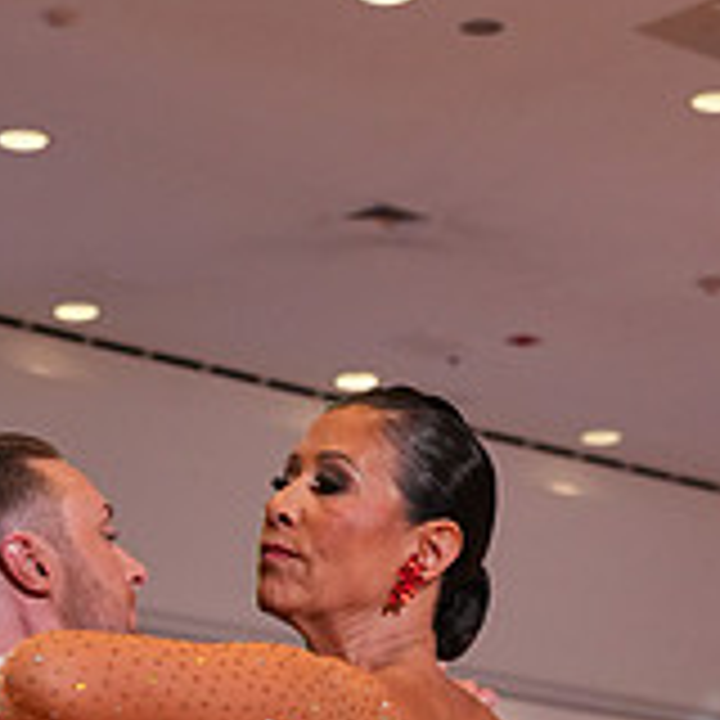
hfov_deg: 11.6
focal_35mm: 151
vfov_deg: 11.0
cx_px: 308
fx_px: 3553
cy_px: 1143
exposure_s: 1/400
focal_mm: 49
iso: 2000
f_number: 4
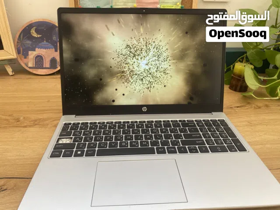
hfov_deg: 67.3
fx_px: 210
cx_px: 140
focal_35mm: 26
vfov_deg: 53.1
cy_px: 105
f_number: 1.8
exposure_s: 1/121
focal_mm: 4.25
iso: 80
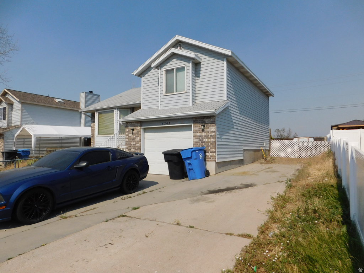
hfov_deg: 73.9
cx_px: 182
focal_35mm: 23
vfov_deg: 58.9
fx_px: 242
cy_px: 136
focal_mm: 4
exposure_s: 1/1000
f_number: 6
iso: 125
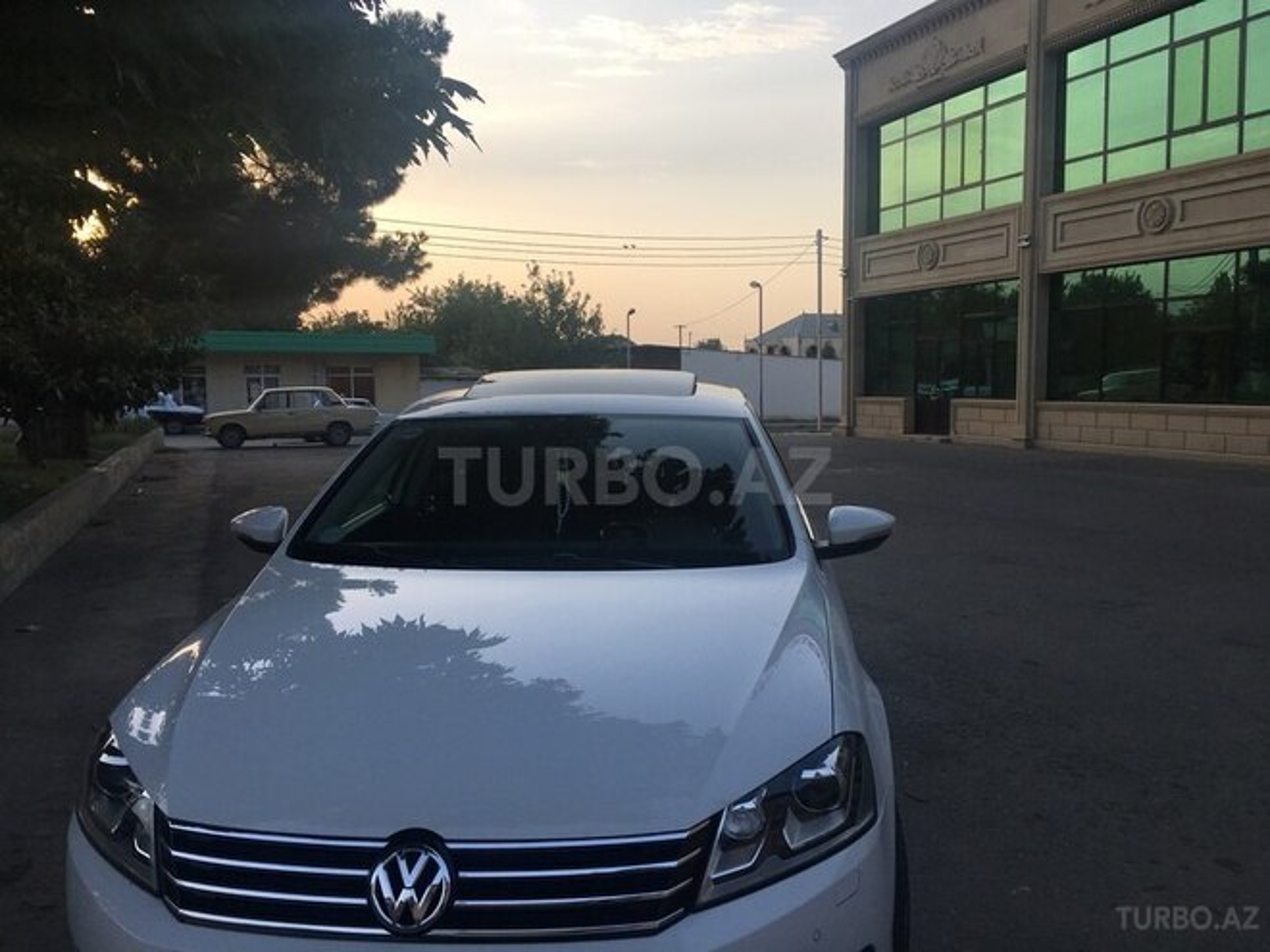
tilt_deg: -6.0
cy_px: 476
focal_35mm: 29
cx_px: 635
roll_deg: +1.7
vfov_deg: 48.2
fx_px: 1064
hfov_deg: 61.7
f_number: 2.2
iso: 25
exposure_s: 1/712
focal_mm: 4.15
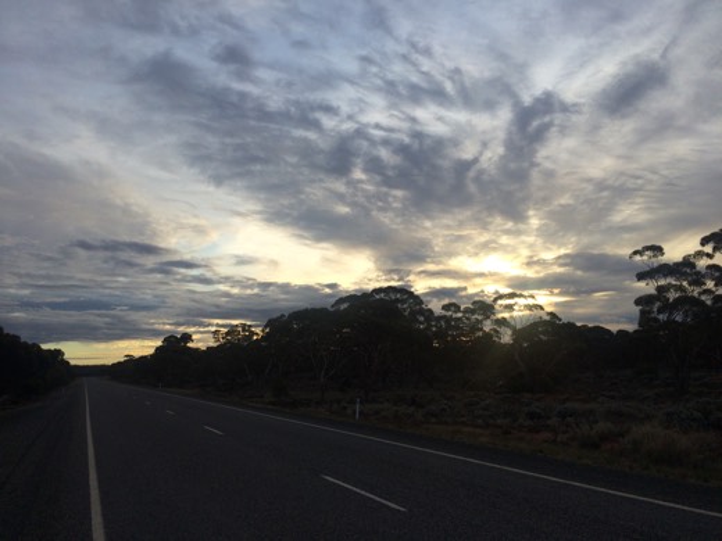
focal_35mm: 29
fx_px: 605
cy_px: 270
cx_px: 361
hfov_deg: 61.7
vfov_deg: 48.2
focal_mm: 4.15
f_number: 2.2
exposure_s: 1/977
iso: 32
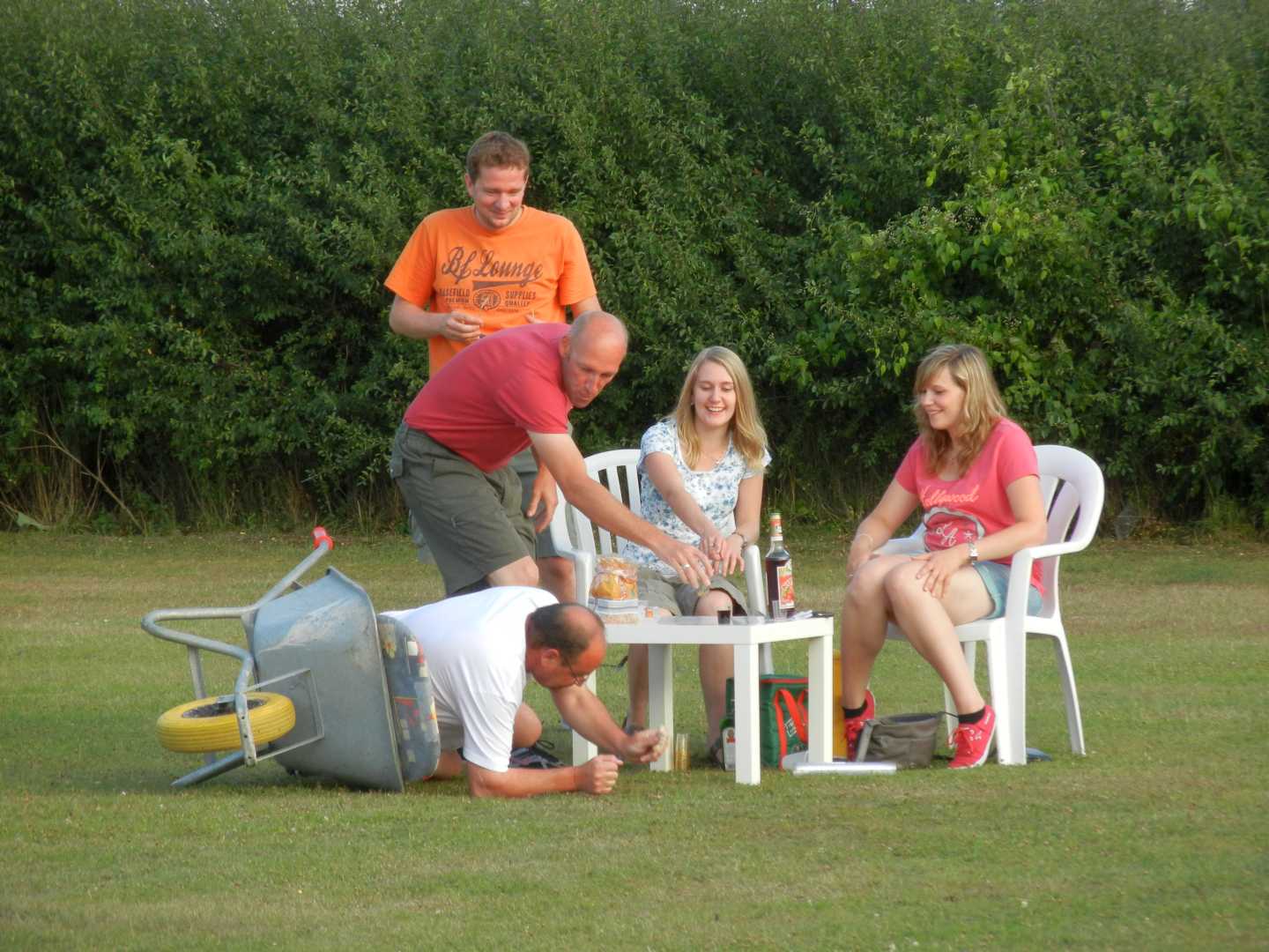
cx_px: 634
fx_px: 9605
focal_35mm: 262
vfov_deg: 5.7
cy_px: 476
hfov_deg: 7.6
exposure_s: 1/97.2
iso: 160
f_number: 5.1
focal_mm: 47.2
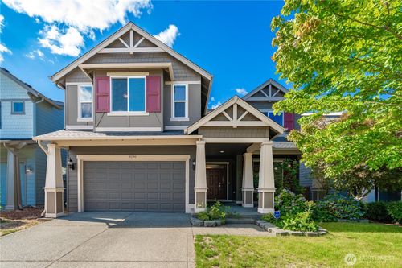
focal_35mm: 12
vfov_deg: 90.0
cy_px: 134
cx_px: 201
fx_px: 134
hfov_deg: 112.6
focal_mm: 12
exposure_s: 1/100
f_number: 7.1
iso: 100
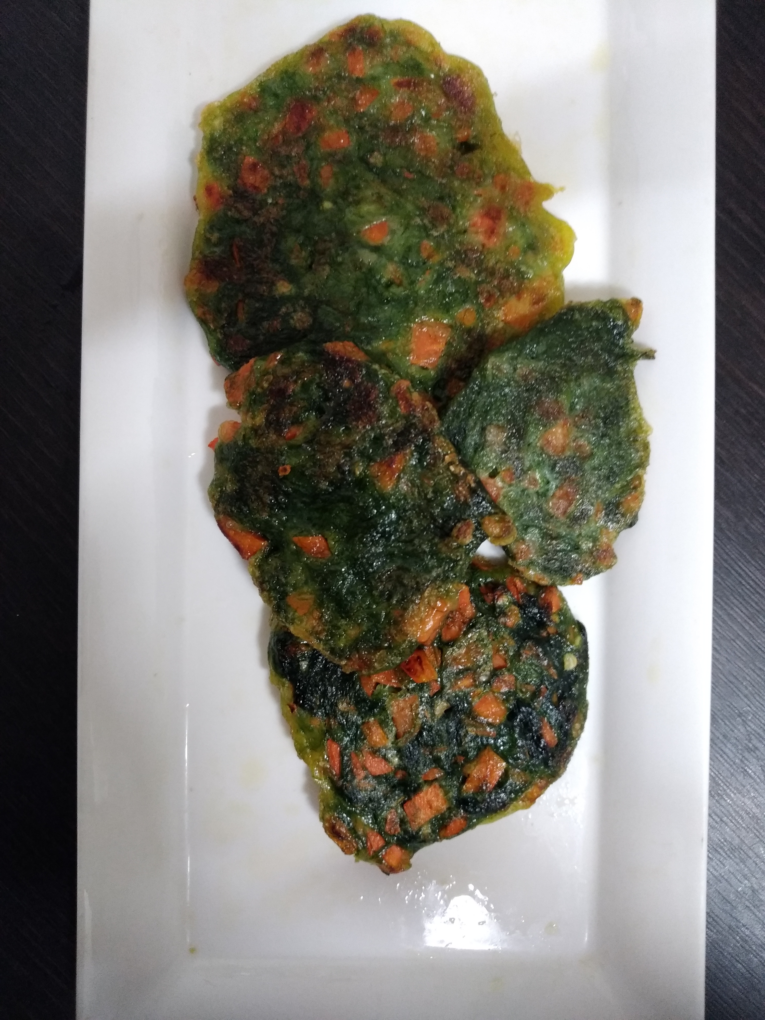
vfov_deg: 73.9
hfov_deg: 58.9
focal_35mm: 23
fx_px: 678
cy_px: 510
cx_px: 382
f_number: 1.9
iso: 459
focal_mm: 3.94
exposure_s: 1/30
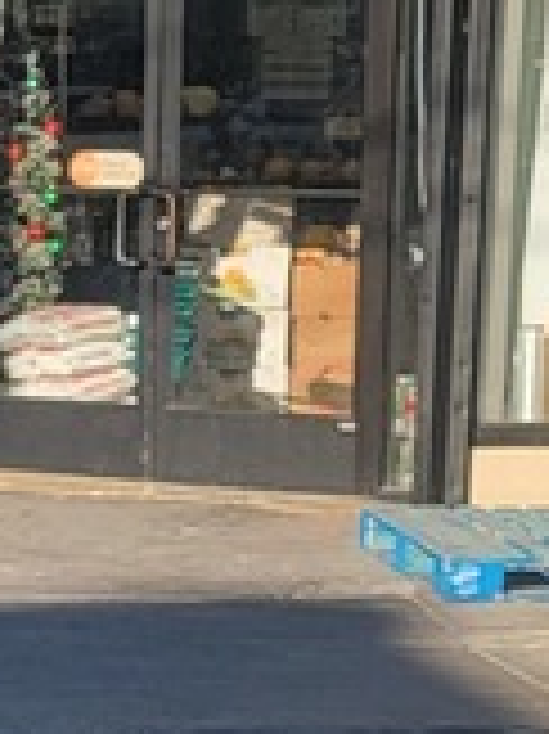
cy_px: 752
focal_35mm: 177
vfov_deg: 11.1
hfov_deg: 8.2
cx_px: -279
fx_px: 3748
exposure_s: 1/484
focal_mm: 6.7
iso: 16
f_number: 1.8
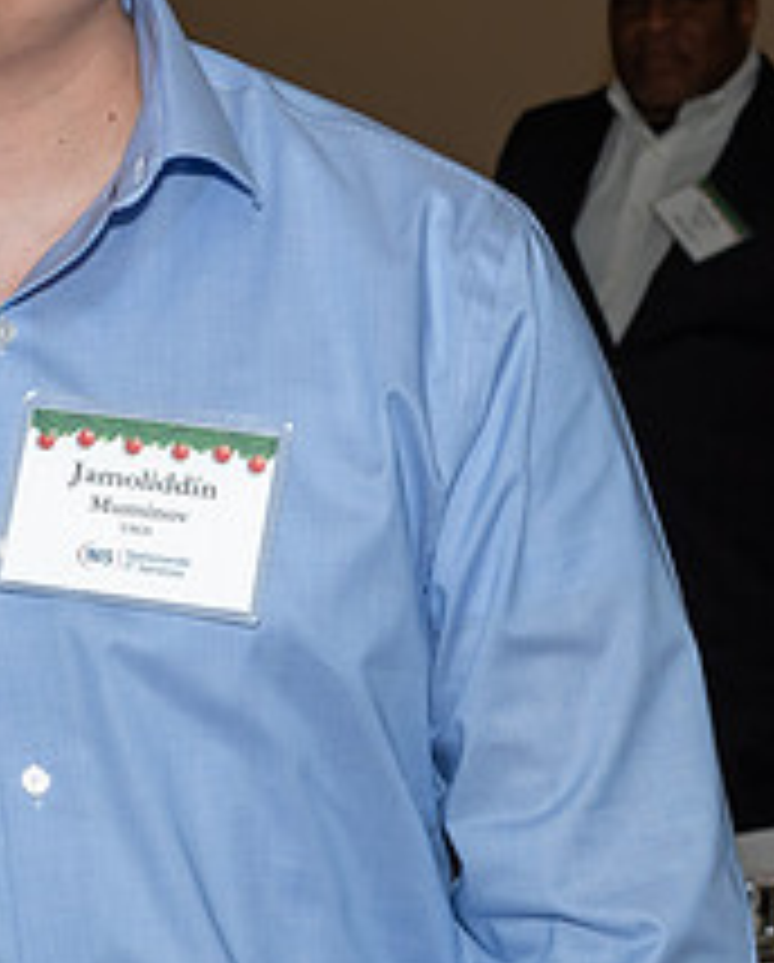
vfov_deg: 10.4
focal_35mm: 185
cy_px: 321
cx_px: -415
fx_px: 5282
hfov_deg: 8.2
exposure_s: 1/250
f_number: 6.3
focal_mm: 35
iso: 400
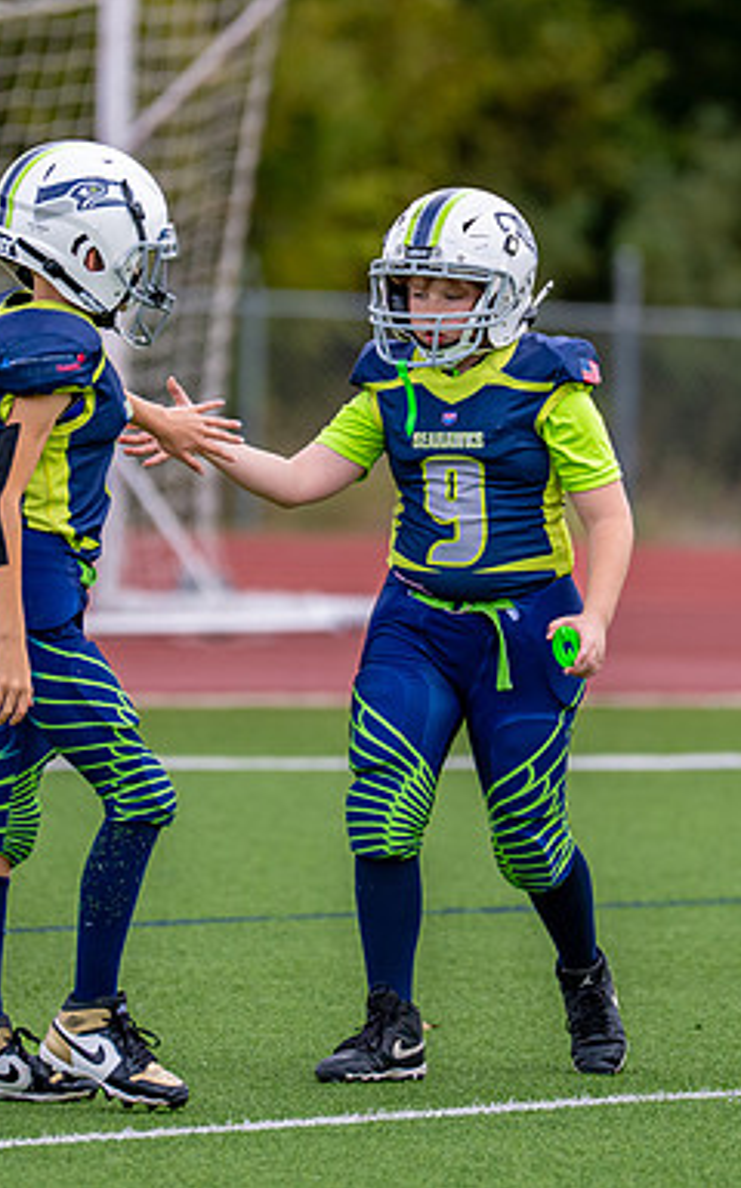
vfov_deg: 4.8
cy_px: 462
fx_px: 14308
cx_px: 347
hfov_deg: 3.0
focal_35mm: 442
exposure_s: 1/2500
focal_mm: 200
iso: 400
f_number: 2.8
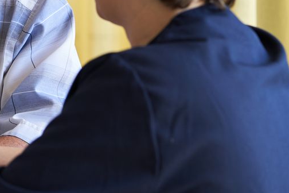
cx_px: -97
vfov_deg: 3.8
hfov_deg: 5.7
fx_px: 2882
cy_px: -5
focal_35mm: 359
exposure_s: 1/125
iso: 500
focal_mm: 113
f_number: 3.5
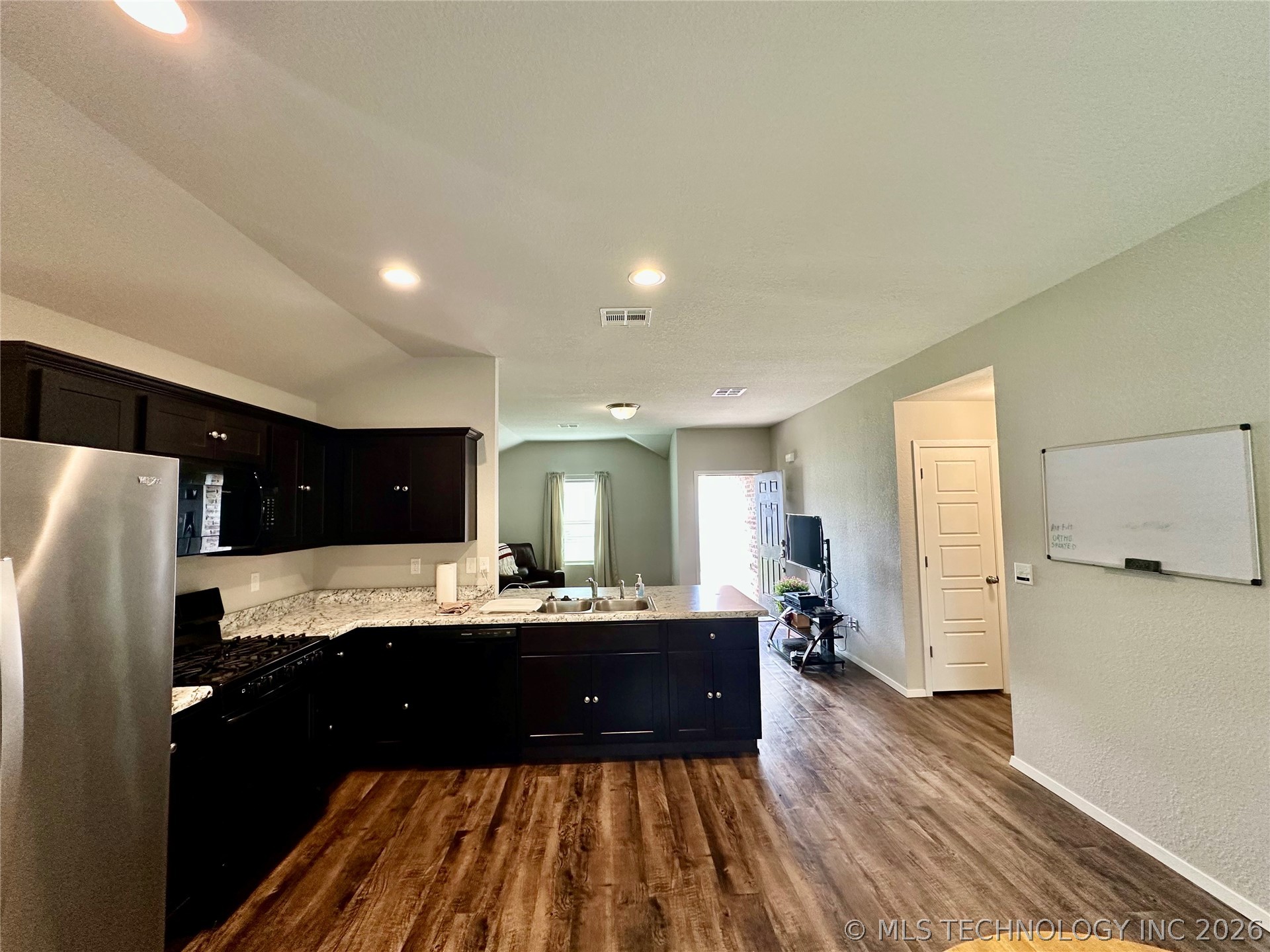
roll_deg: +0.6
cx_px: 635
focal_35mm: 14
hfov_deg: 102.1
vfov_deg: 85.7
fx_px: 514
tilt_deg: +3.3
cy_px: 476
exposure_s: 1/60
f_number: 2.2
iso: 200
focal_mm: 2.22
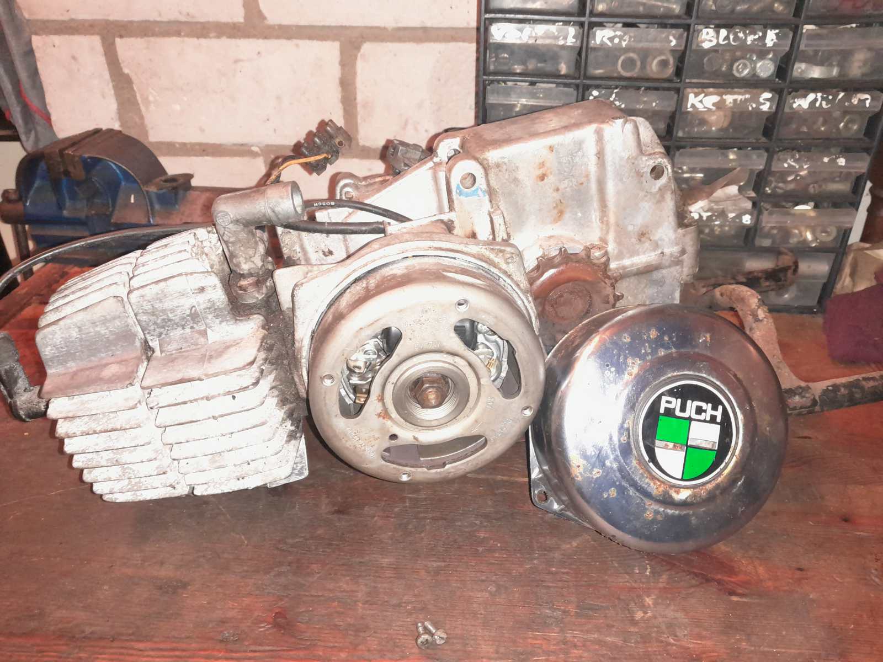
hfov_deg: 67.3
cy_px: 331
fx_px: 663
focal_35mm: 26
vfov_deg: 53.1
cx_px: 442
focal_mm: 4
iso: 400
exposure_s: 1/50
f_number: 1.8
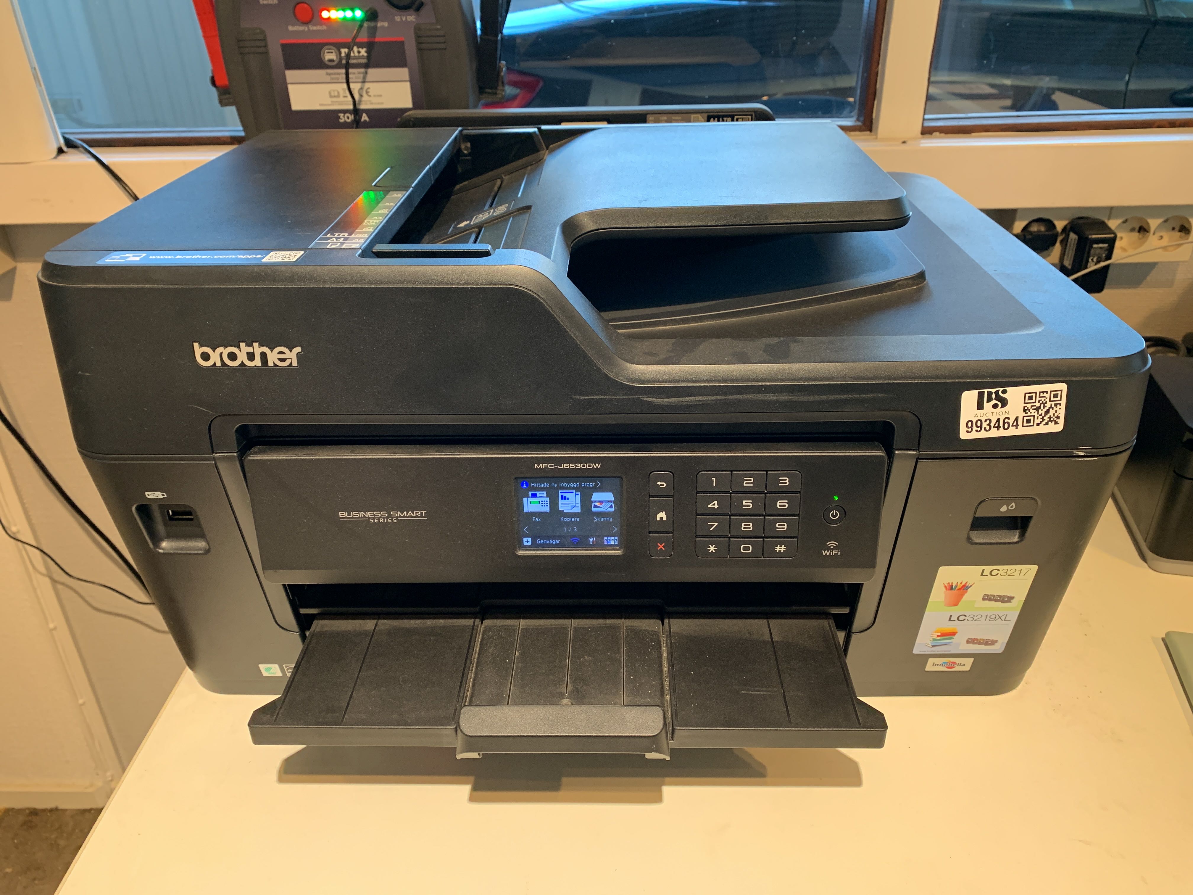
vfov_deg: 53.1
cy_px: 448
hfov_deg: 67.3
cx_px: 596
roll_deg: +1.8
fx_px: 896
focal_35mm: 26
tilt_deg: -29.0
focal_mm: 4.25
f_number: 1.8
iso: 160
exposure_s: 1/60
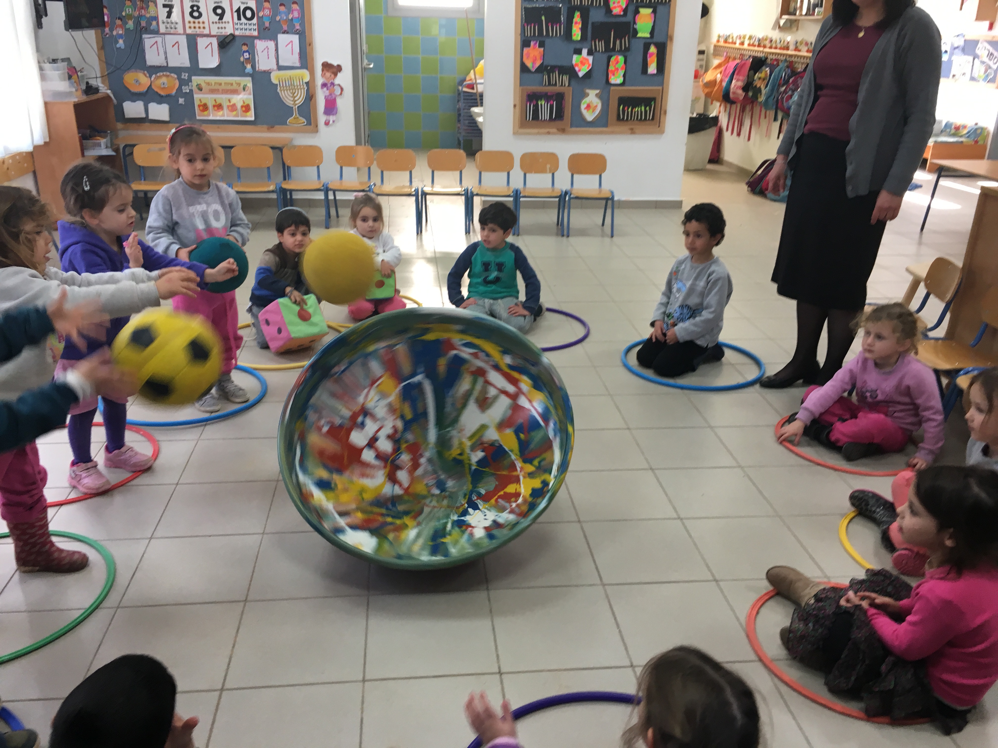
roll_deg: -2.2
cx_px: 499
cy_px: 374
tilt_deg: -20.6
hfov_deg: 61.7
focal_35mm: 29
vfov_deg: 48.2
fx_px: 836
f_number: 2.2
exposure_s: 1/33
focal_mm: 4.15
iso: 32
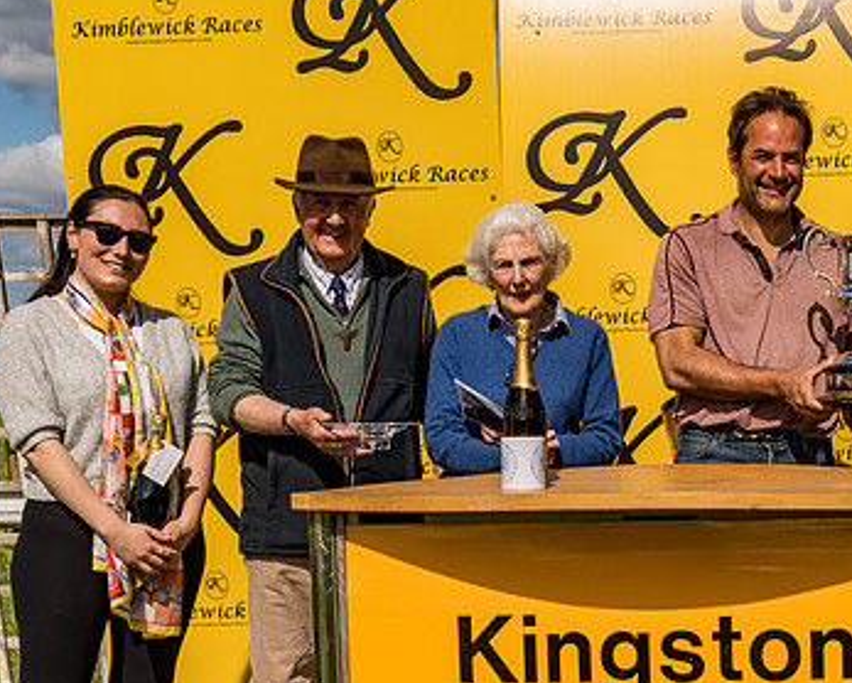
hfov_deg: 25.7
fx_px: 1791
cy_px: 531
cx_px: 813
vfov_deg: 21.3
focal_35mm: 71
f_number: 11
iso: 50
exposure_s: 1/200
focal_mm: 36
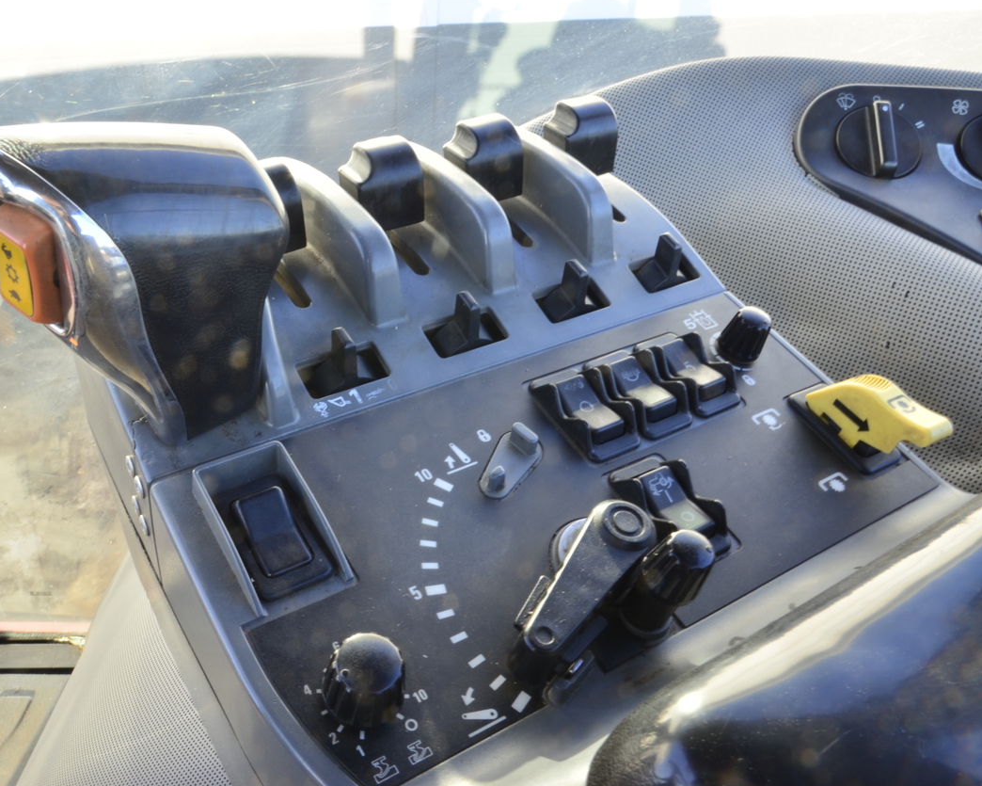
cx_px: 391
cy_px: 394
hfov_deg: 56.7
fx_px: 901
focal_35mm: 31
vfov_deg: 47.1
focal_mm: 18
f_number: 22
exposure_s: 1/1.6
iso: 125
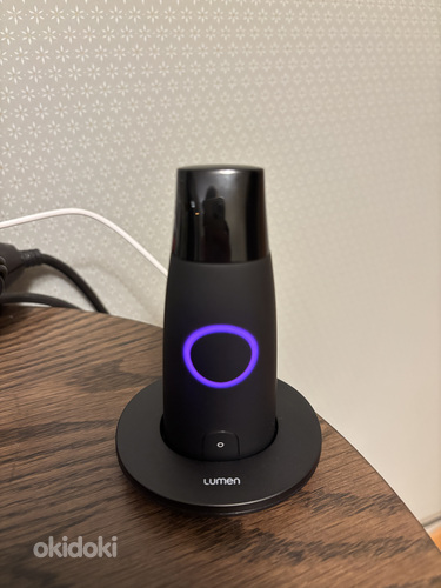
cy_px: 294
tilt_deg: -30.5
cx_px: 220
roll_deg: -1.0
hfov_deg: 53.1
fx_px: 442
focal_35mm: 26
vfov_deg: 67.3
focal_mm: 5.96
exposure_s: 1/25
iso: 800
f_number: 1.6
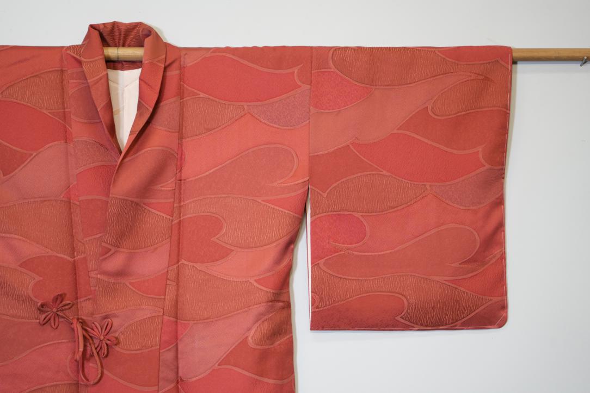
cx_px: 295
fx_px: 1721
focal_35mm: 105
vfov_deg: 13.0
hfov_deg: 19.5
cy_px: 196
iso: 2000
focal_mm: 105
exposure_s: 1/200
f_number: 4
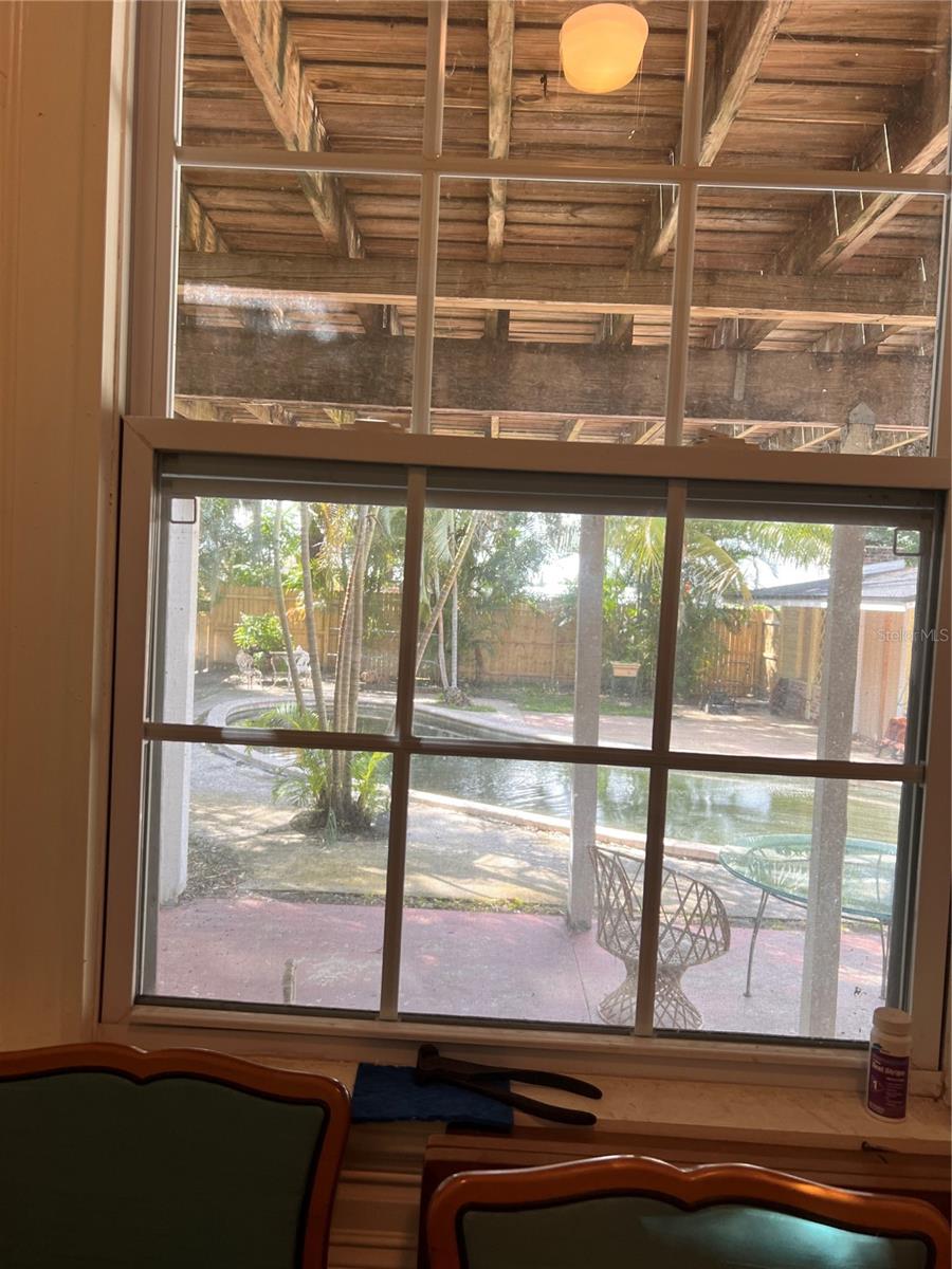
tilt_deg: -2.0
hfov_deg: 53.1
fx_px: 953
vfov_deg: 67.3
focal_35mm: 26
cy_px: 634
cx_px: 476
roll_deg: -4.2
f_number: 1.5
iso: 50
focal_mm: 5.7
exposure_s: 1/120
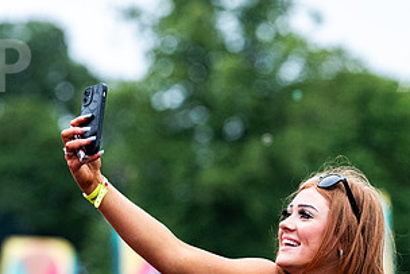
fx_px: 4352
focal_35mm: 382
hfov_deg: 5.4
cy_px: 226
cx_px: 213
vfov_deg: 3.6
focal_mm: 200
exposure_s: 1/1000
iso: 1250
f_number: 4.5
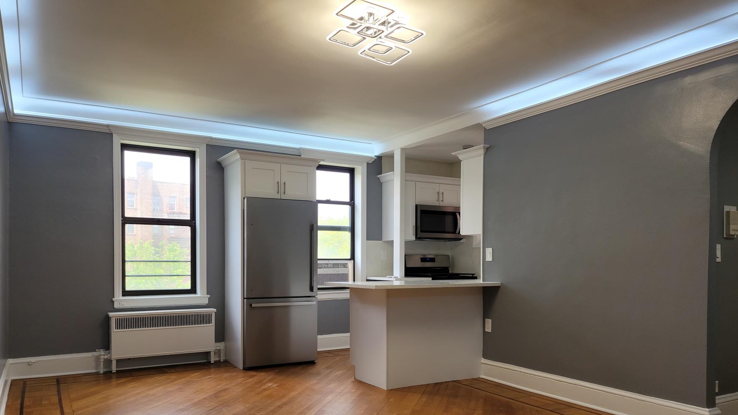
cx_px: 368
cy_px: 270
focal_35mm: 28
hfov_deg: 67.9
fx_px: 548
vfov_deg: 41.1
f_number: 1.8
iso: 25
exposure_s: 1/60
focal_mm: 7
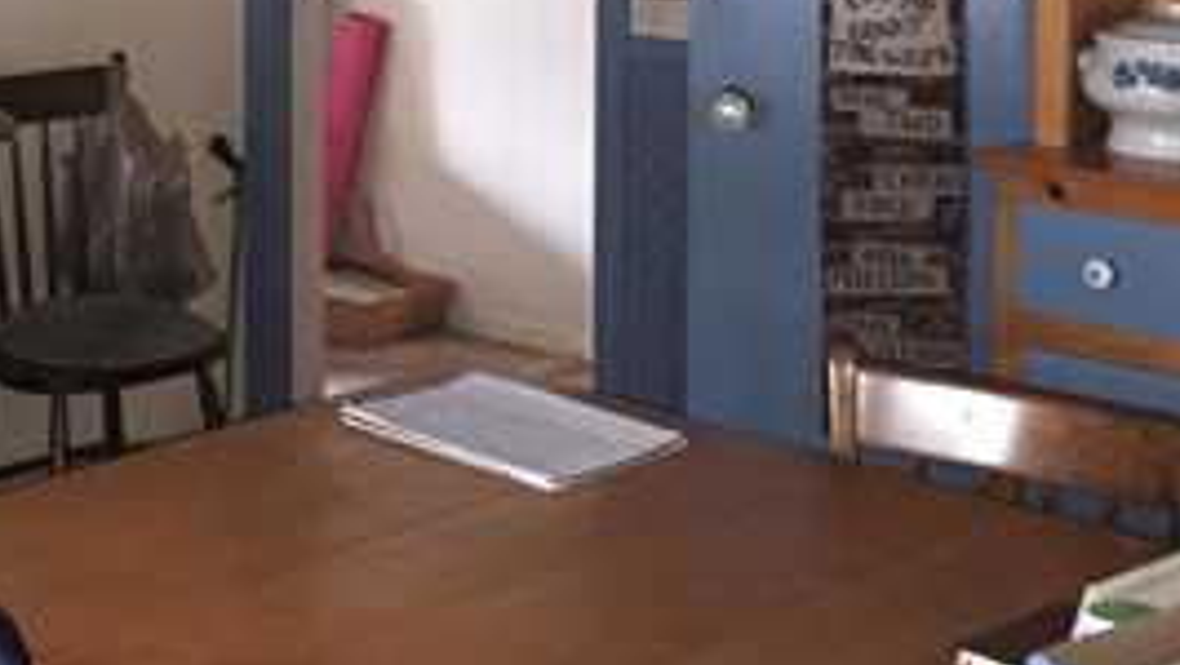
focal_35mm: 76
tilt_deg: -4.7
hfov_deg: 27.2
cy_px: -102
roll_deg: -0.9
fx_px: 2379
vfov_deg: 15.4
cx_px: 191
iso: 250
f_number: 2.2
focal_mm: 4.15
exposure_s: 1/16
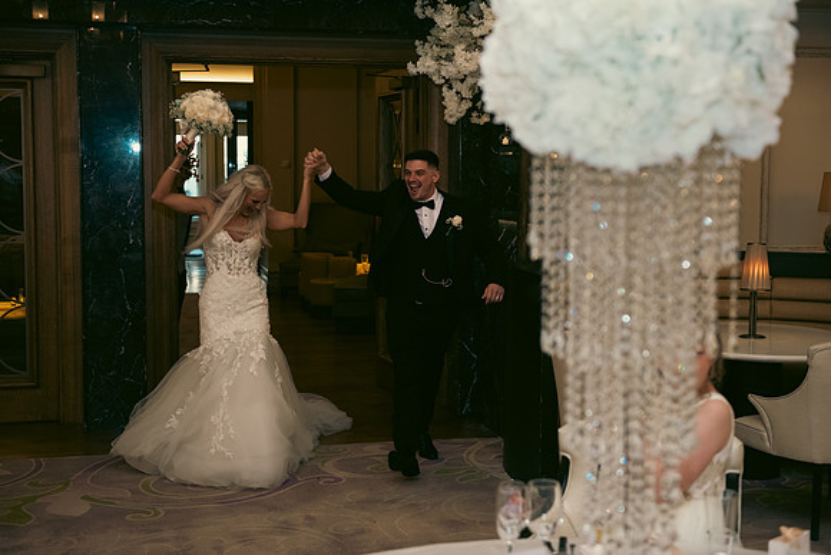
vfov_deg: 24.6
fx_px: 1270
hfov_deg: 36.2
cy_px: 278
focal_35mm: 55
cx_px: 416
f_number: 3.5
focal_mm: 55
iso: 800
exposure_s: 1/160
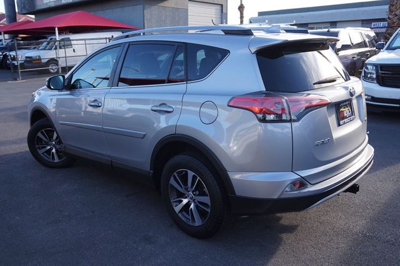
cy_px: 133
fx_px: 350
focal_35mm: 32
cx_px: 200
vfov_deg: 41.7
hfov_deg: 59.5
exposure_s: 1/80
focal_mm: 21
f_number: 5.6
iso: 100
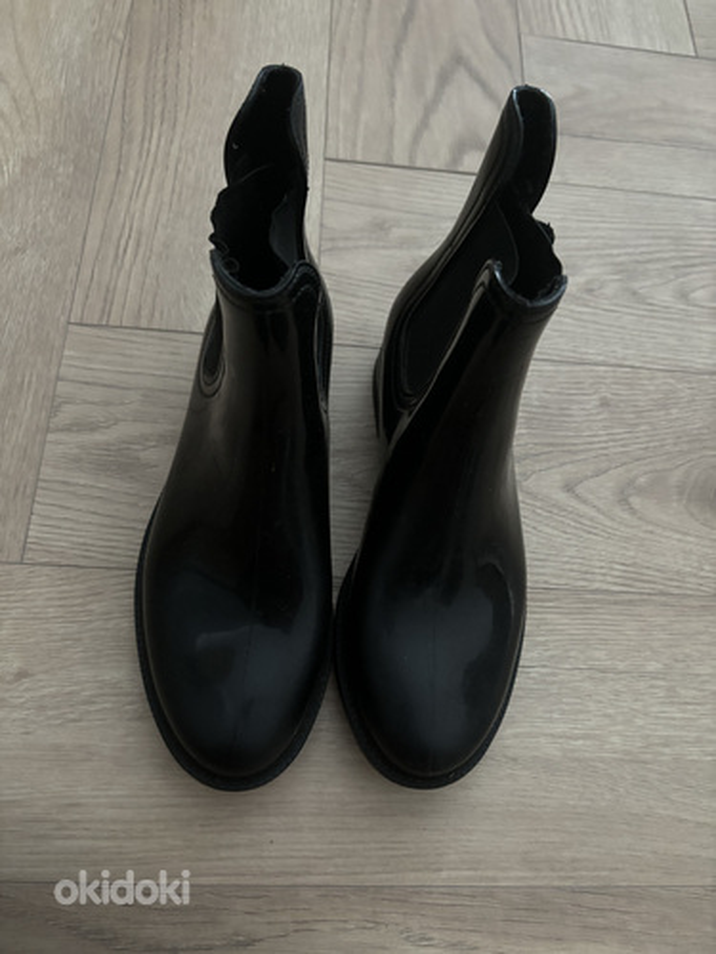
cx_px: 358
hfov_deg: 53.1
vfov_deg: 67.3
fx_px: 717
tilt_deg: -67.4
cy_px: 477
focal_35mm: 26
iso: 1000
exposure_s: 1/30
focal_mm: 5.96
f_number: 1.6
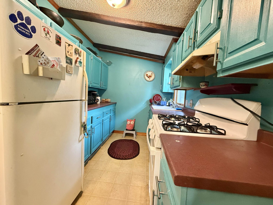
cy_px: 102
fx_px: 110
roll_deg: -3.6
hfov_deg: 102.1
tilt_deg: -3.5
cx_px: 136
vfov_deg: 85.7
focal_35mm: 14
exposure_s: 1/60
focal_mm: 2.22
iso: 500
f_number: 2.2
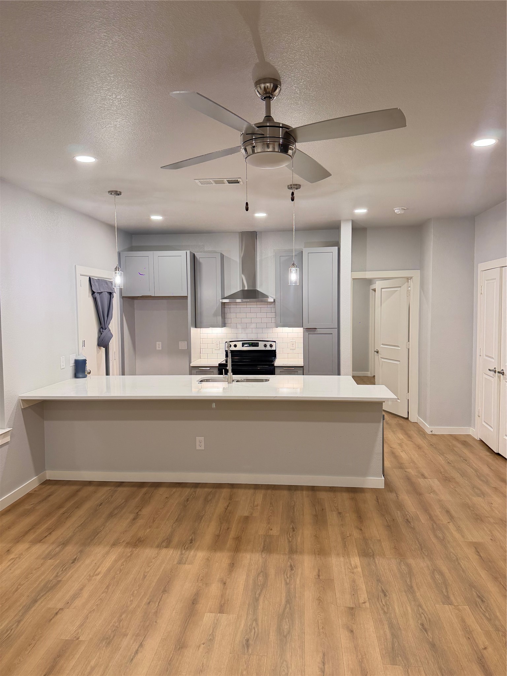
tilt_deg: -3.4
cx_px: 254
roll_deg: -0.1
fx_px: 469
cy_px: 338
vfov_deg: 71.6
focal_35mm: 24
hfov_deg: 56.8
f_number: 1.78
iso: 250
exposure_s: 1/60
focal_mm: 6.76
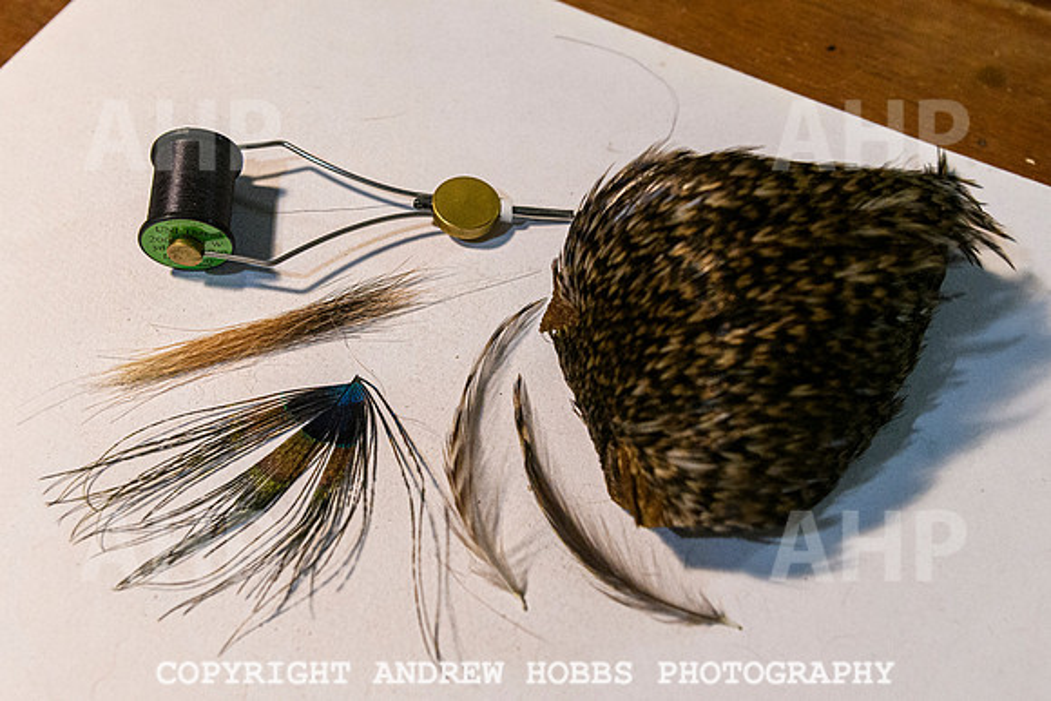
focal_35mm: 46
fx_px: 1355
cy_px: 293
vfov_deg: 29.0
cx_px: 507
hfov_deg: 42.4
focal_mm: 27
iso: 1600
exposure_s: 1/160
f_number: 4
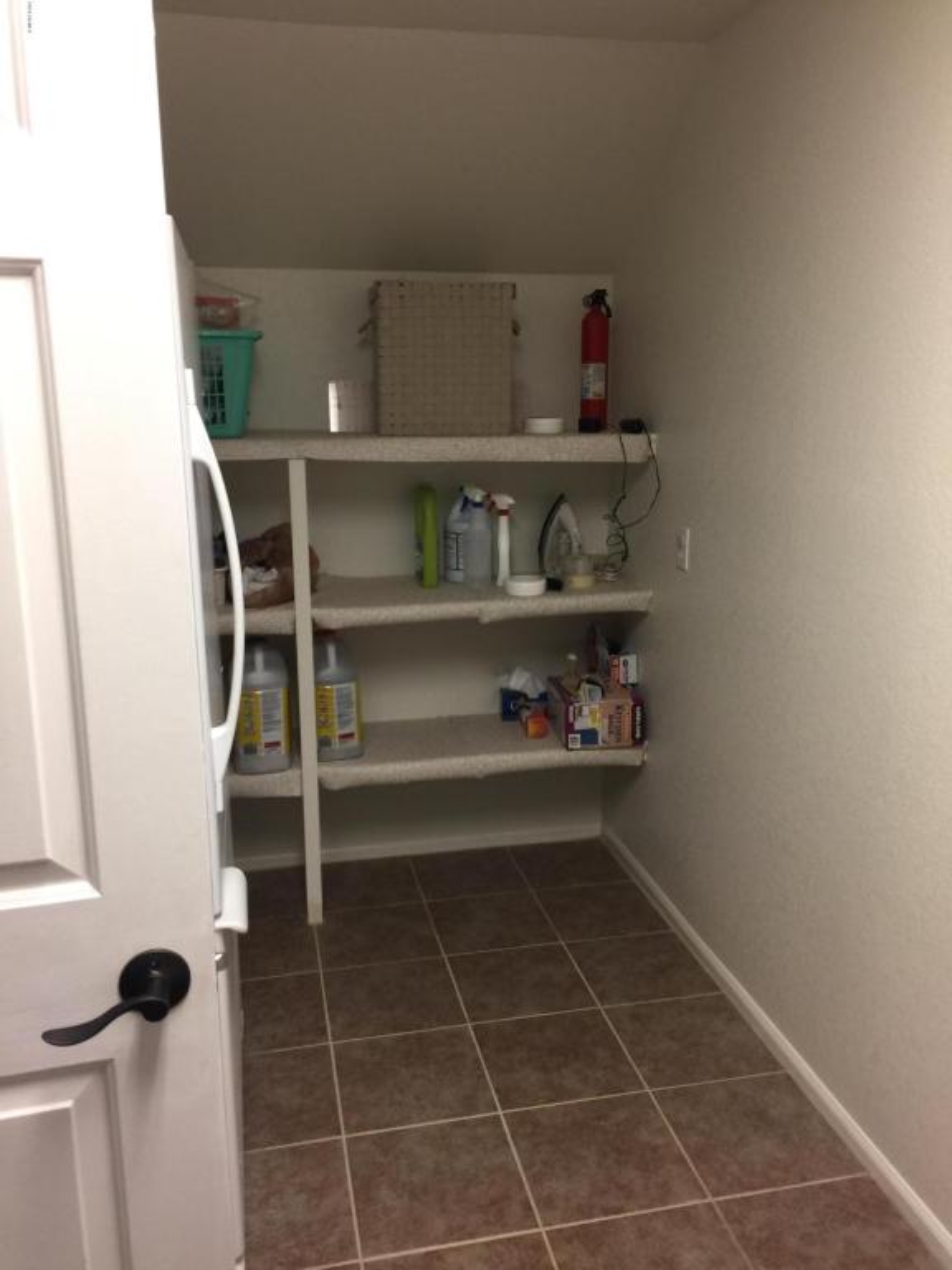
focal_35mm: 29
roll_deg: +0.6
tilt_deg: -12.3
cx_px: 476
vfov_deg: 61.7
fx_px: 1063
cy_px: 635
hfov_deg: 48.2
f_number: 2.2
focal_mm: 4.15
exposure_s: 1/15
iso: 32
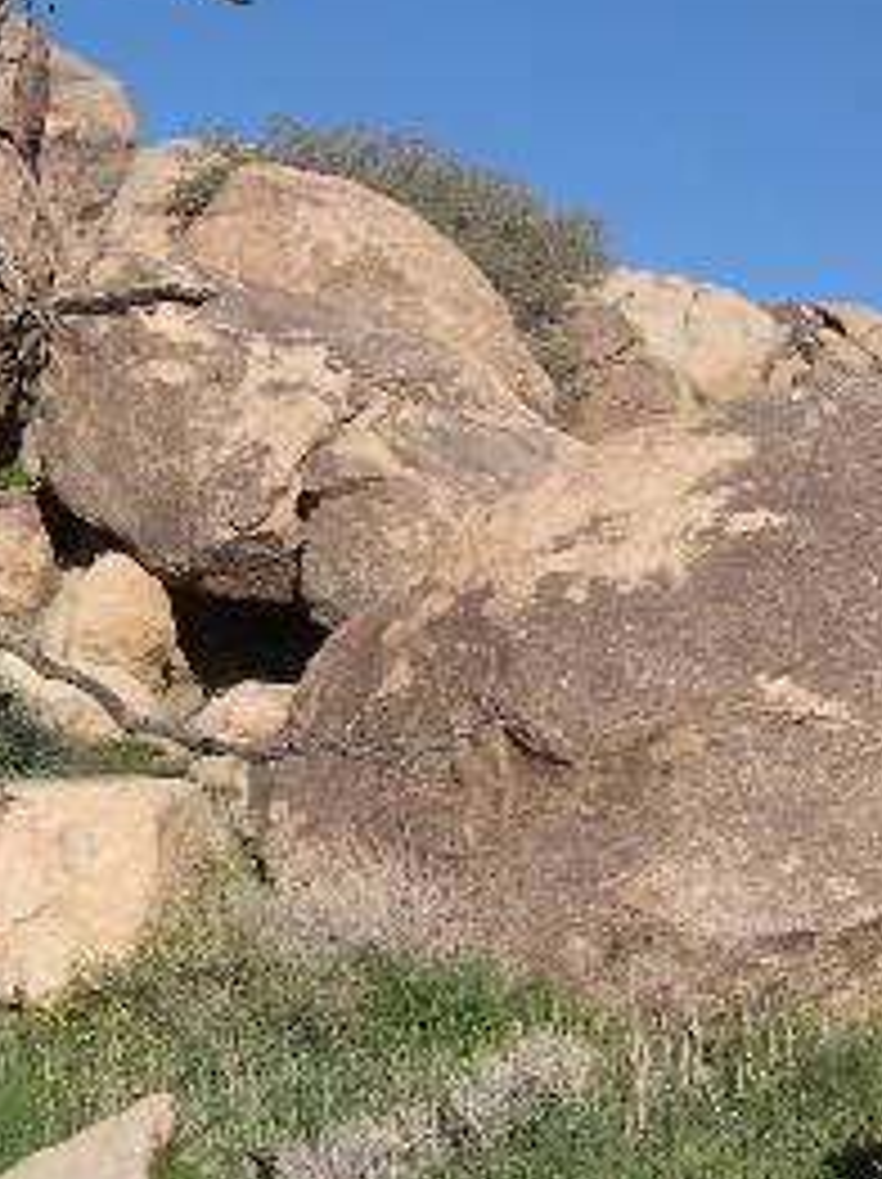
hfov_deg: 15.5
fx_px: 3165
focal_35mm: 93
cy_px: 616
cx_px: -45
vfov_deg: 21.1
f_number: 7.6
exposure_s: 1/314
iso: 100
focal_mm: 8
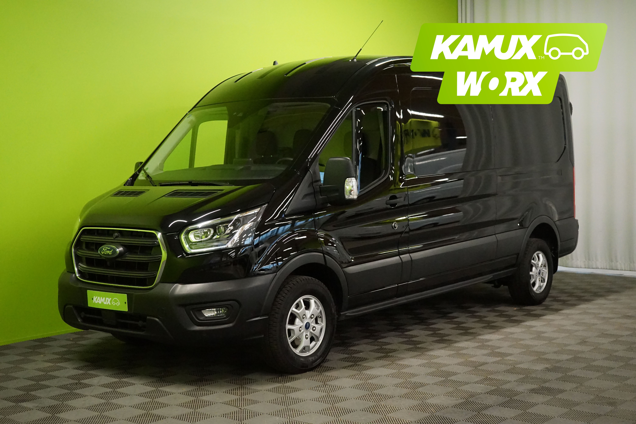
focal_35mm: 48
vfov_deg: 28.1
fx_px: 848
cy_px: 212
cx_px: 318
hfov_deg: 41.1
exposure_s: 1/500
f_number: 4.5
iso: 8000
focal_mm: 48
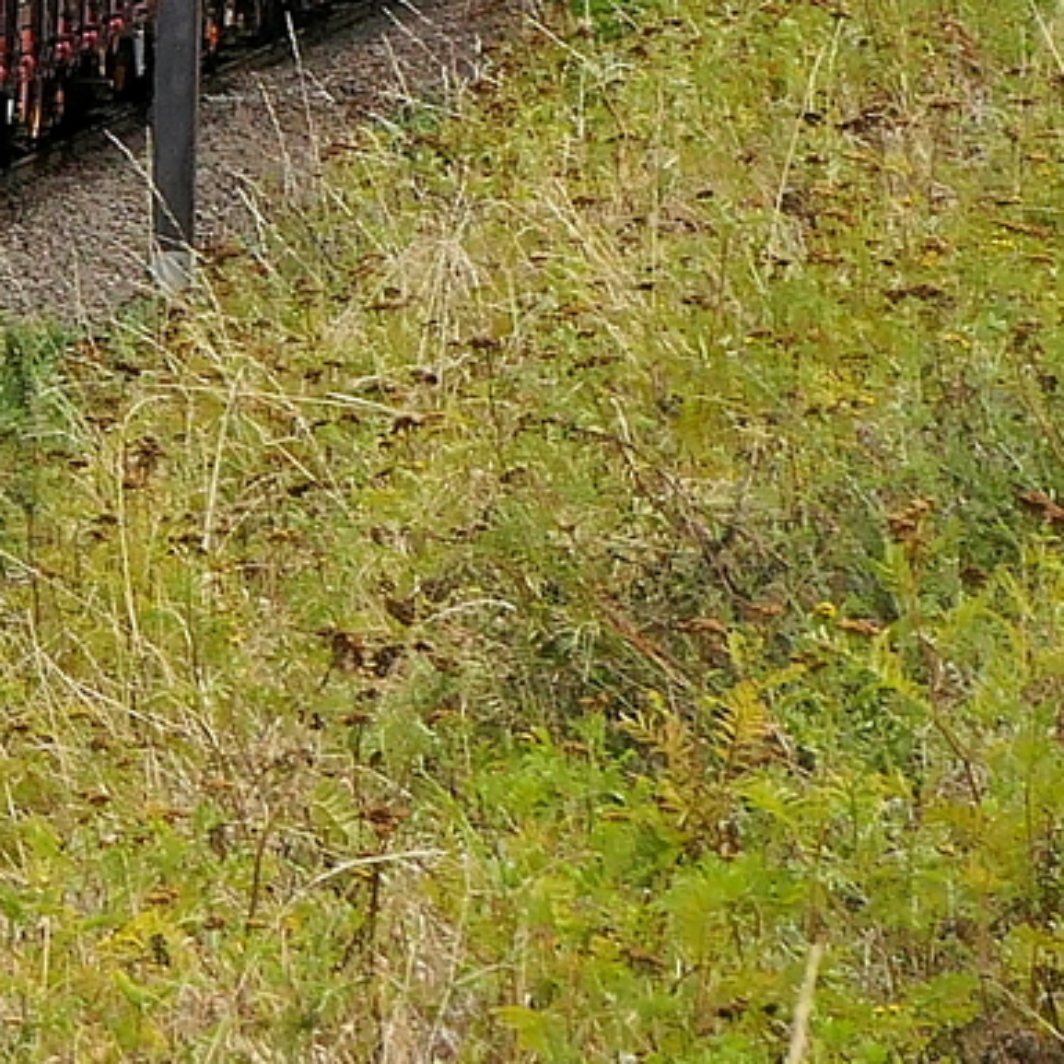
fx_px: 8972
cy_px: -55
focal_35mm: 258
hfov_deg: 6.6
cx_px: -976
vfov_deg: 6.8
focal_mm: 26.6
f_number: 7.1
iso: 500
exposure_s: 1/800
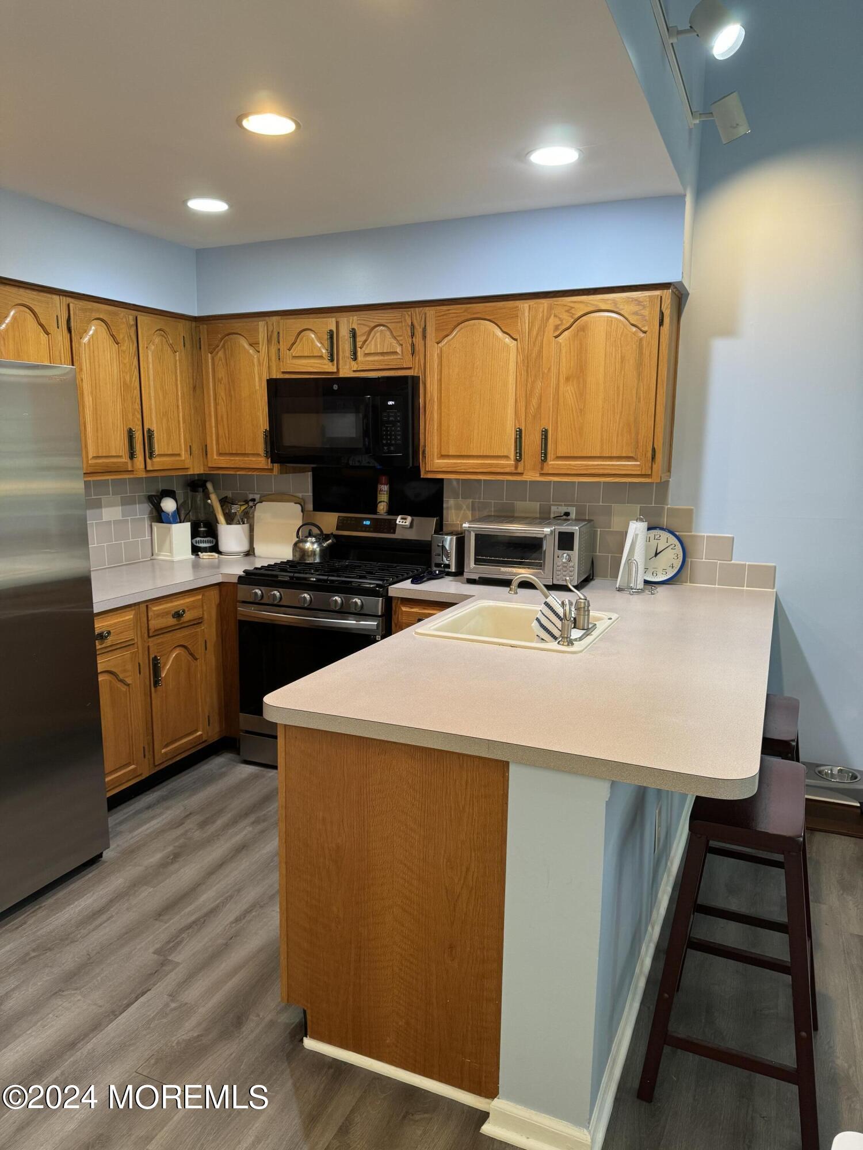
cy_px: 575
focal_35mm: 24
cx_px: 432
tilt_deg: -10.7
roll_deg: +0.1
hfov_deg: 56.8
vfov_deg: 71.6
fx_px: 798
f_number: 1.78
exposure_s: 1/60
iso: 160
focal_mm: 6.76
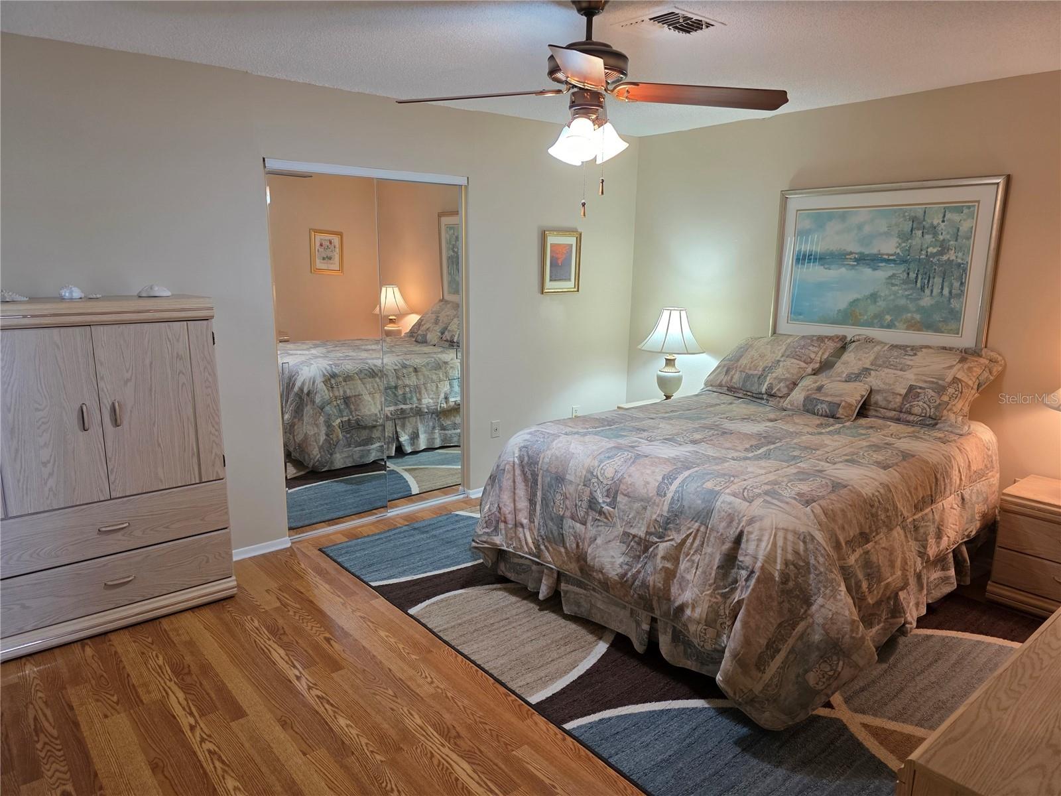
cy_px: 398
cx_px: 530
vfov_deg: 58.9
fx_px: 705
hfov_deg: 73.9
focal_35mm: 23
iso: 320
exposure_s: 1/120
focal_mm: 6.3
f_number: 1.7
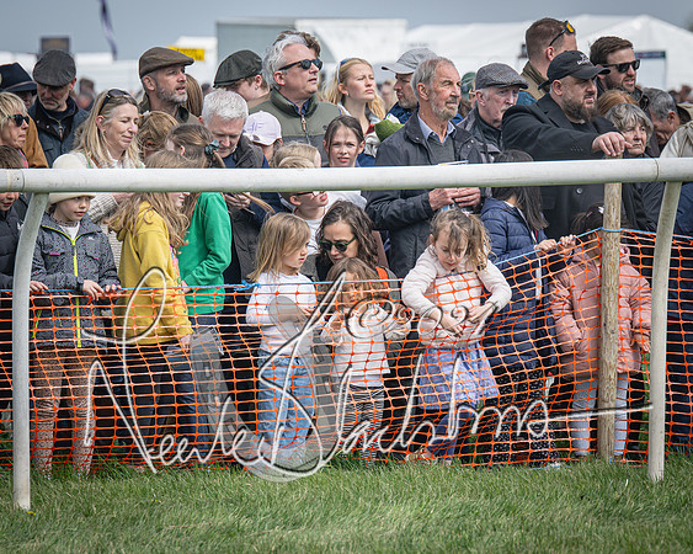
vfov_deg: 5.3
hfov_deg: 6.7
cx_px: 336
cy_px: 305
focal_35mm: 290
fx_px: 5938
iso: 200
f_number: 5
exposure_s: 1/1000
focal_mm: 155
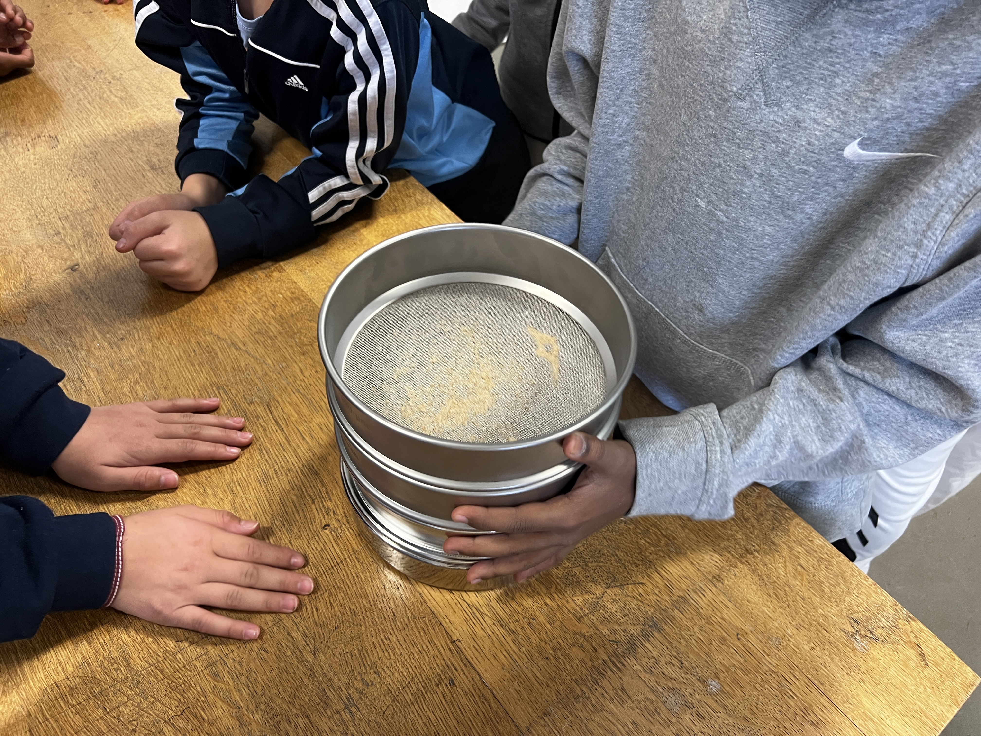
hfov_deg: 67.3
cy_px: 368
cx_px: 490
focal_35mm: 26
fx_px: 737
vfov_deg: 53.1
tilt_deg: -48.6
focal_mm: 5.7
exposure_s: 1/60
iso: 200
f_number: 1.5
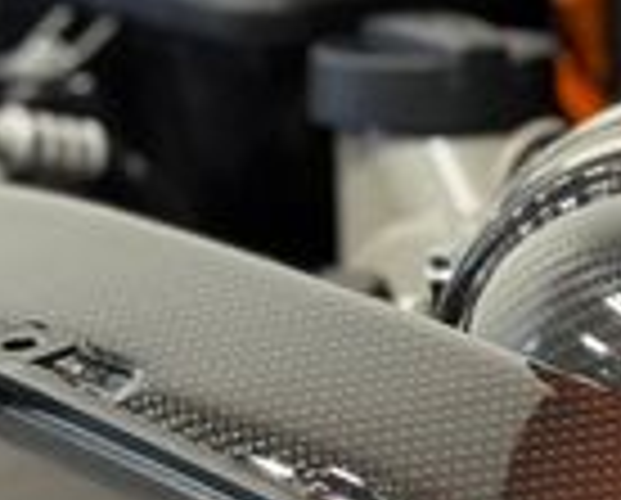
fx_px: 3997
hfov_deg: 8.6
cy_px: -86
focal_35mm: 217
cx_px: 990
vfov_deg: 7.1
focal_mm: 6.76
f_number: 1.78
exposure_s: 1/120
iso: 100
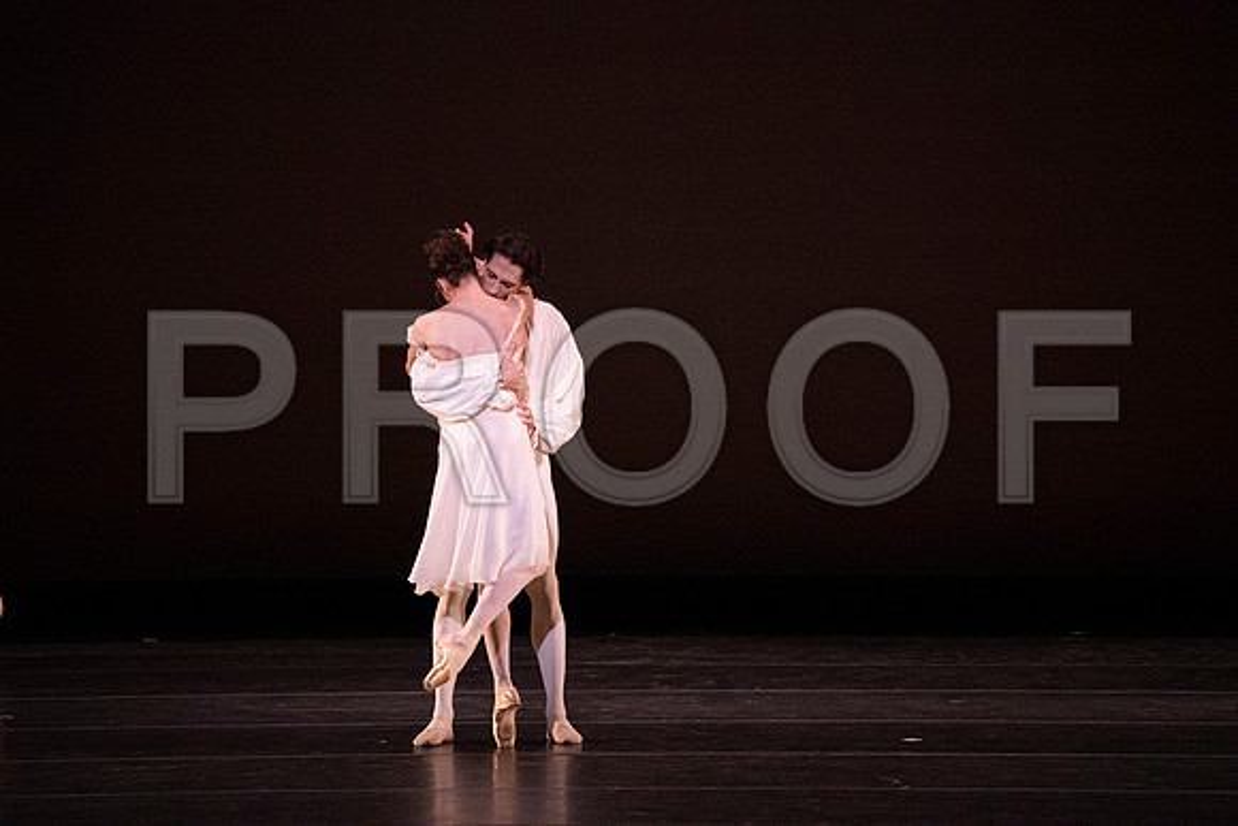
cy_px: 413
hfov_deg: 6.3
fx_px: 11247
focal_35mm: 327
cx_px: 619
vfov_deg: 4.2
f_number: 5.6
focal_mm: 327
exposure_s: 1/400
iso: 20000
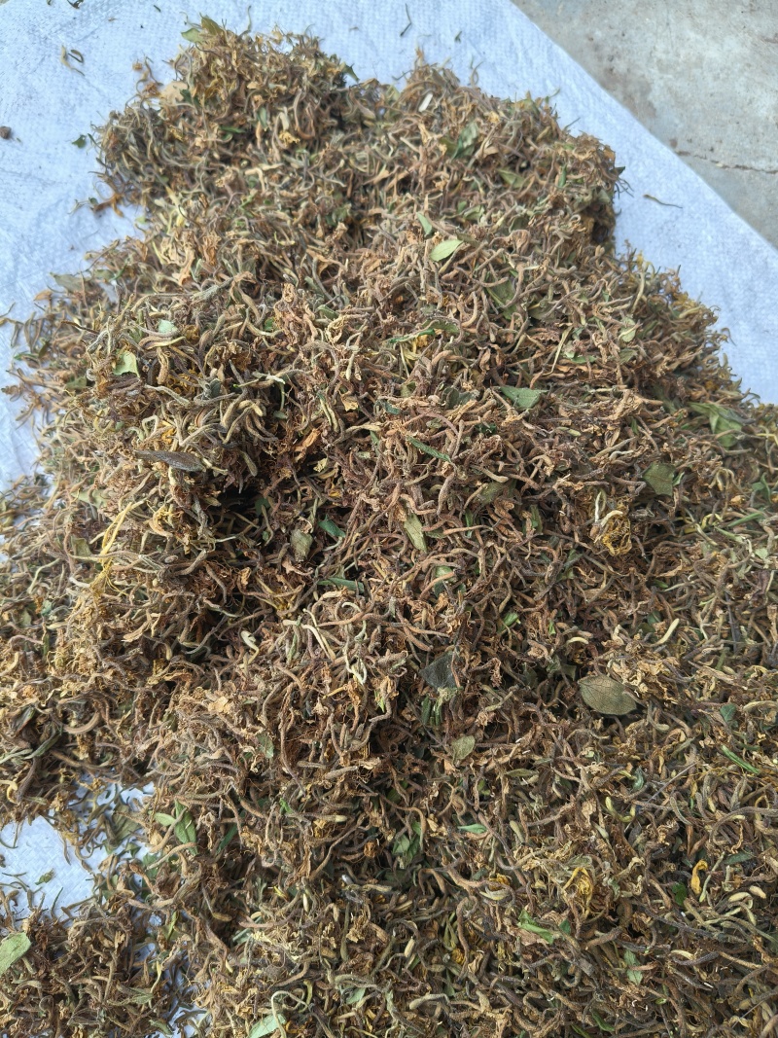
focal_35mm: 26
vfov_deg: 67.3
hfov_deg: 53.1
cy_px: 519
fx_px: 779
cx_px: 389
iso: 80
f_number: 1.8
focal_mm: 4.84
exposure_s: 1/100
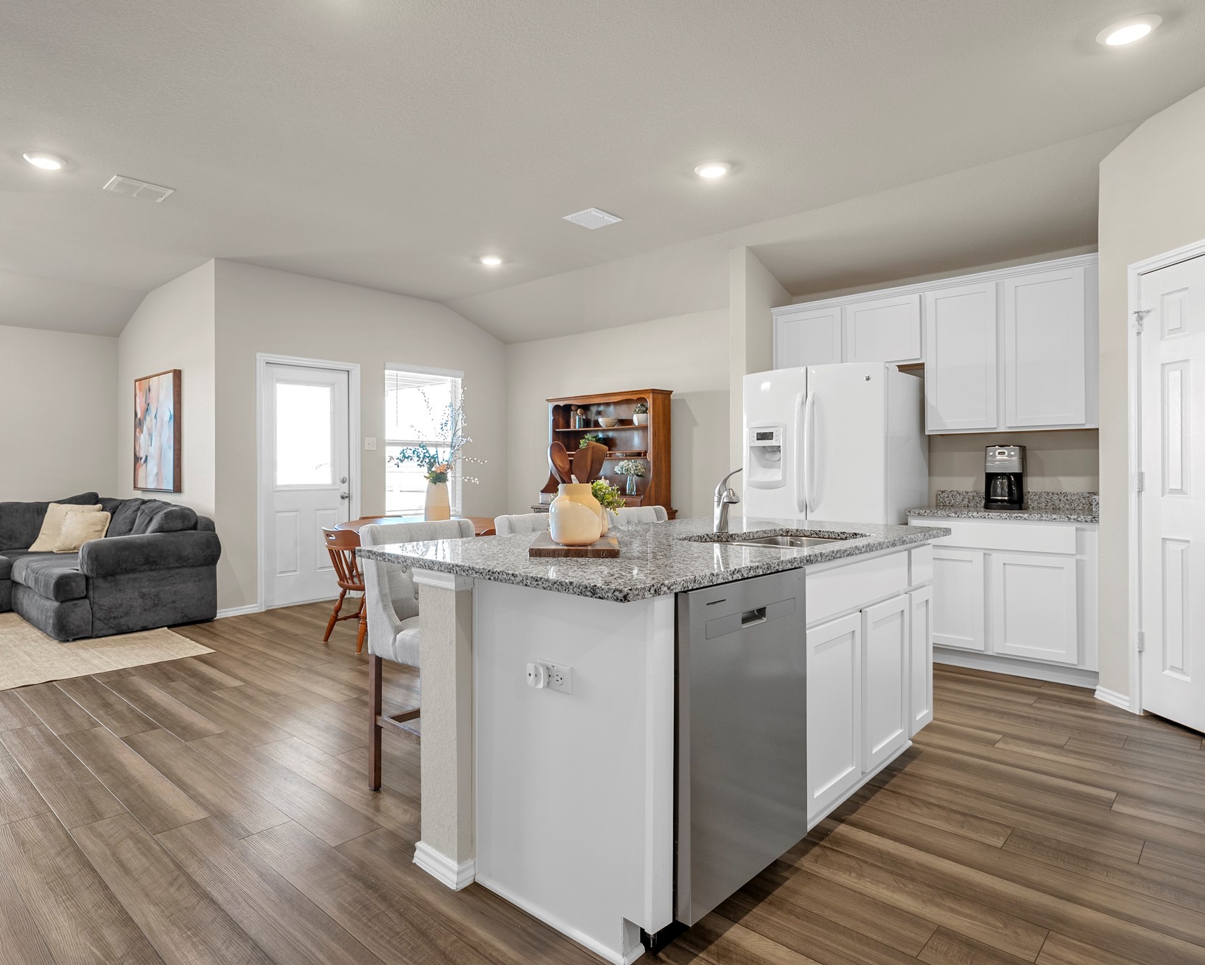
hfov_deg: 77.3
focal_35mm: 21
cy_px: 466
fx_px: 749
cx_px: 533
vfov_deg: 65.5
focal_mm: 18
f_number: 8
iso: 160
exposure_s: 1/1.25
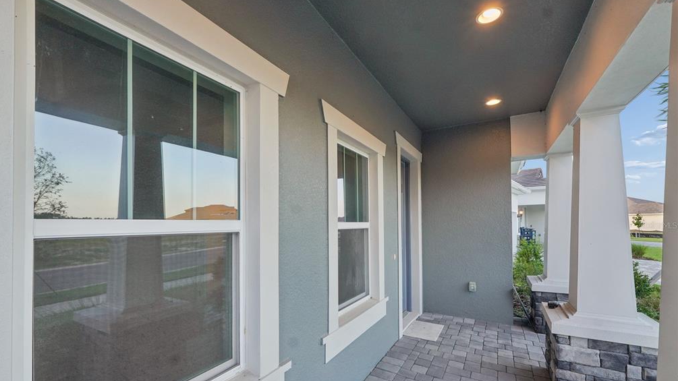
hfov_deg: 99.4
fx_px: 288
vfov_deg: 66.5
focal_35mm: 16
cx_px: 333
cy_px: 225
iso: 400
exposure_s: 1/40
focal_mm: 10
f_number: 8
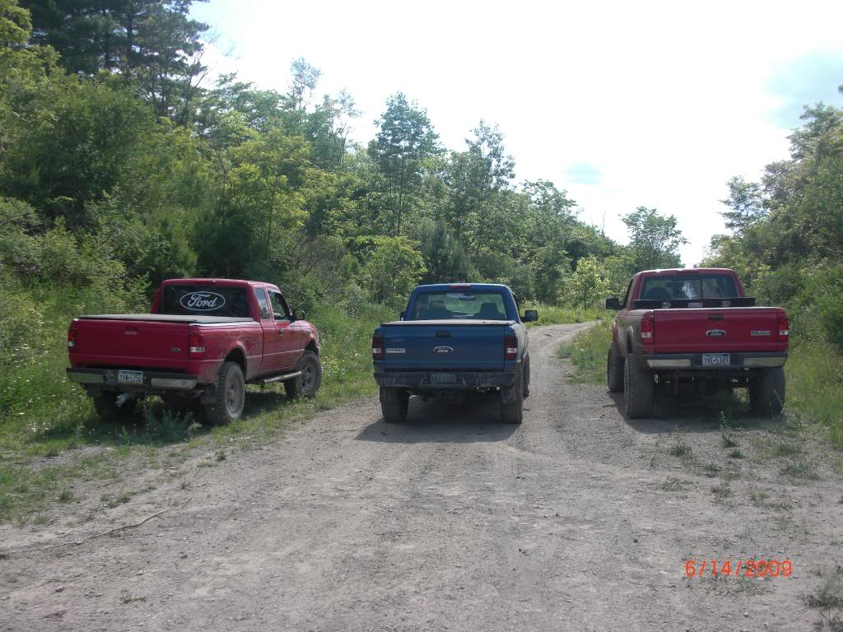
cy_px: 316
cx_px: 422
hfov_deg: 51.4
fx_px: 877
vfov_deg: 39.7
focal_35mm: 36
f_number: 2.8
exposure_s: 1/500
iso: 50
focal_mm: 6.3
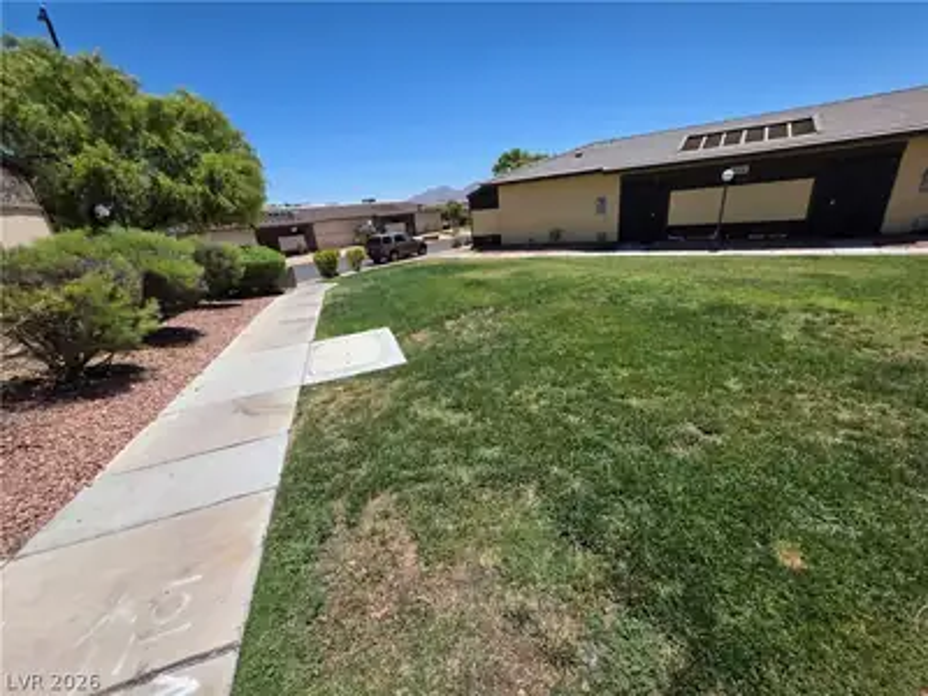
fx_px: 349
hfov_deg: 106.2
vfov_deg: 89.9
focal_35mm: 13
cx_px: 464
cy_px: 348
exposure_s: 1/2820
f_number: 1.9
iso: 40
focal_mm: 2.2
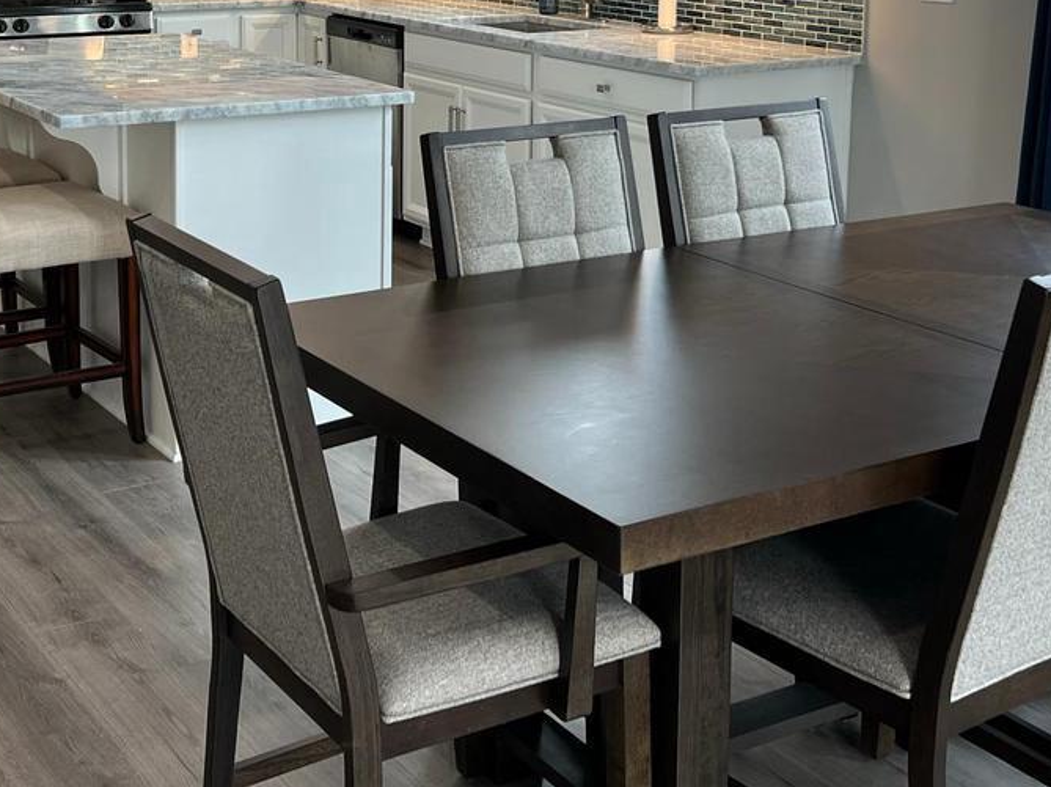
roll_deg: -0.2
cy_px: 77
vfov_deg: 25.3
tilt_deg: -8.4
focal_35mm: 56
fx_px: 1699
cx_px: 405
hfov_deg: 34.2
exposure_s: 1/120
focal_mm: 5.7
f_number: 1.5
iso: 64
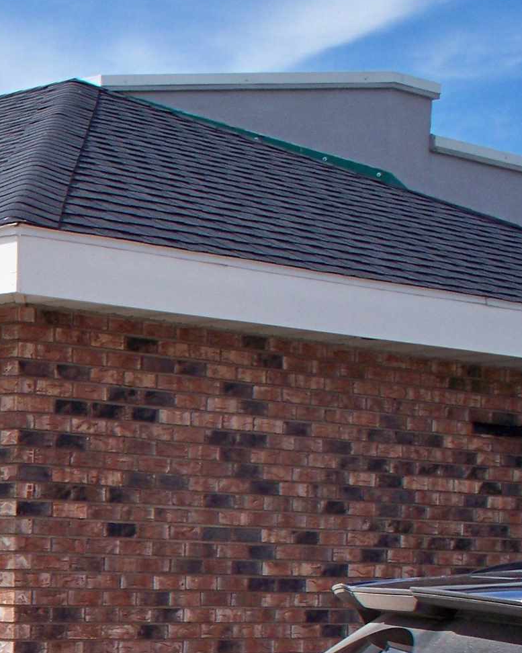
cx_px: -479
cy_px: 710
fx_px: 2087
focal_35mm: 108
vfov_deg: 17.2
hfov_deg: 12.7
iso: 80
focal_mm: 7.54
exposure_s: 1/400
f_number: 4.8
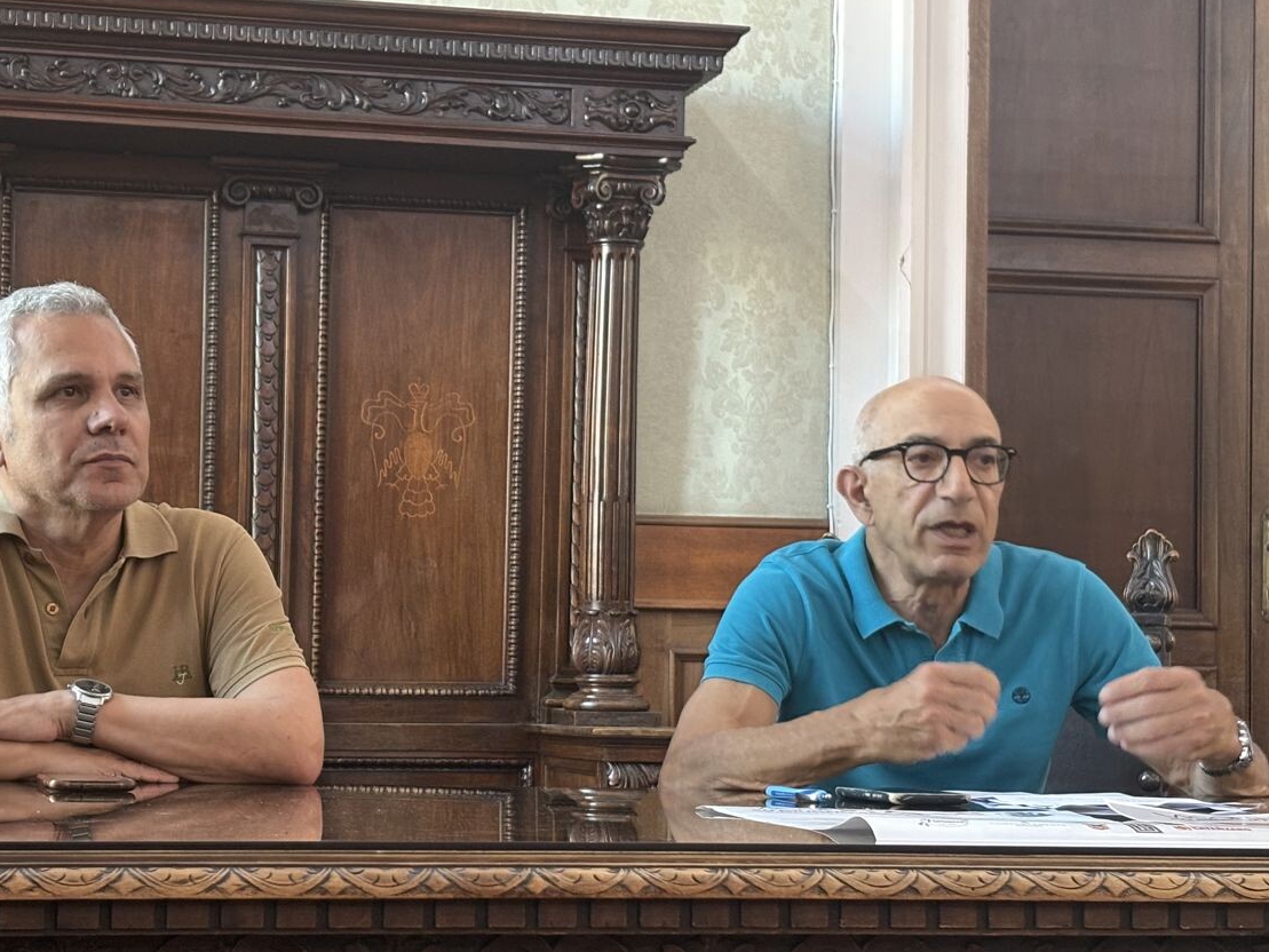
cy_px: 565
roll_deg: -0.2
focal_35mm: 75
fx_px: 2750
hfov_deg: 25.9
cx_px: 490
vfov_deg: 19.6
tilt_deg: +2.9
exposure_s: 1/33
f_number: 1.6
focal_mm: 5.96
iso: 160
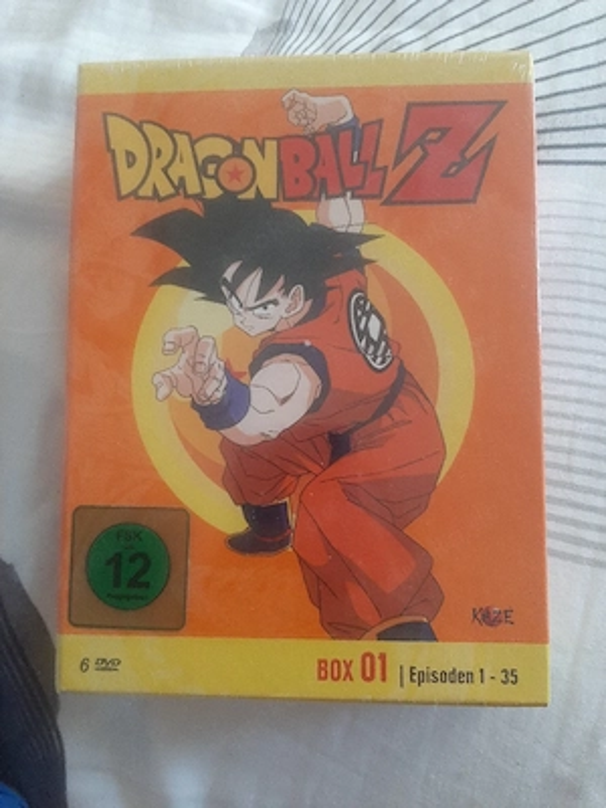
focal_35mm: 26
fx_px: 607
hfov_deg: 53.1
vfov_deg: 67.3
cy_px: 404
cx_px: 303
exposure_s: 1/50
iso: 160
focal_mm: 3.93
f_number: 1.7
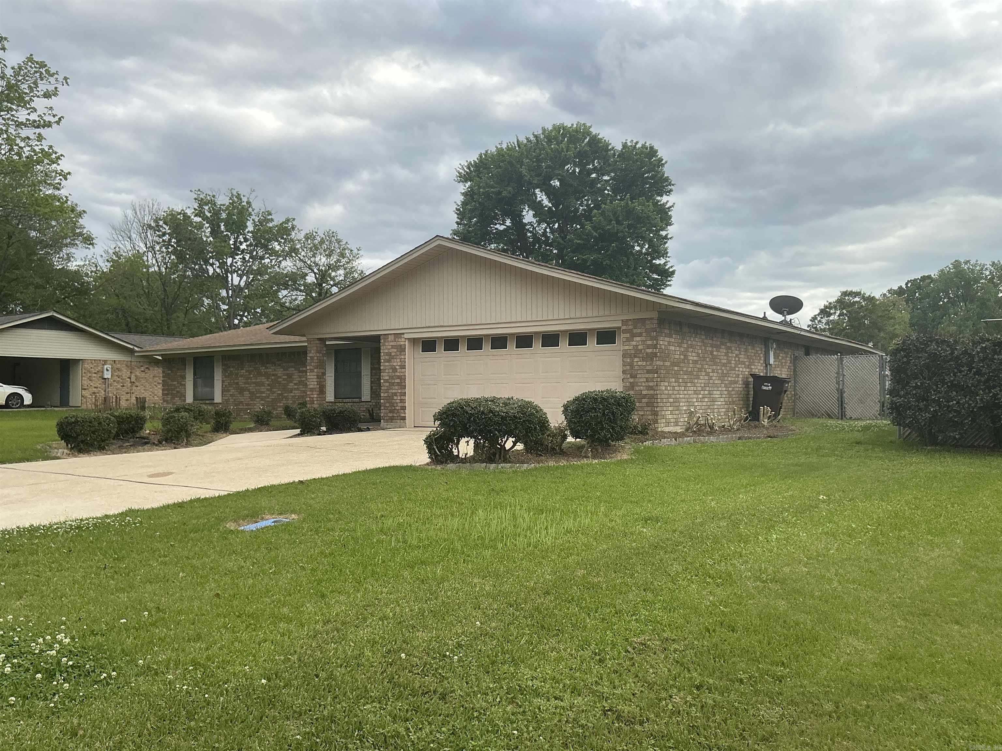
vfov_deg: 49.7
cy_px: 376
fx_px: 810
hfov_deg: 63.4
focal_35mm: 28
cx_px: 501
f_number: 1.8
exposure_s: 1/1098
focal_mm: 3
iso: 25
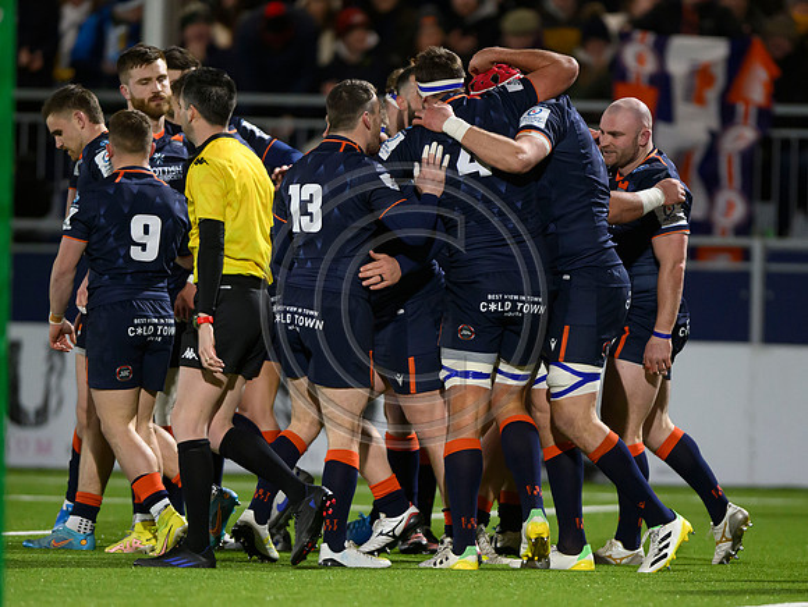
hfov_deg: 3.3
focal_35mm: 608
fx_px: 14193
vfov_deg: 2.5
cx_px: 444
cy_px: 387
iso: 4000
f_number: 3.2
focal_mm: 400
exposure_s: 1/800
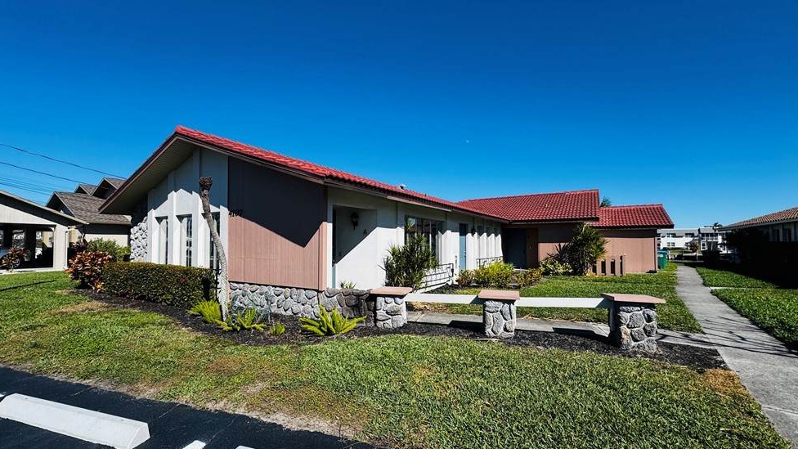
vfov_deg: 67.0
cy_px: 236
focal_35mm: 16
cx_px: 396
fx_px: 339
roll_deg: +0.1
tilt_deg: +0.5
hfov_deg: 99.4
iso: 40
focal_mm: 2.22
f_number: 2.2
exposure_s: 1/2415
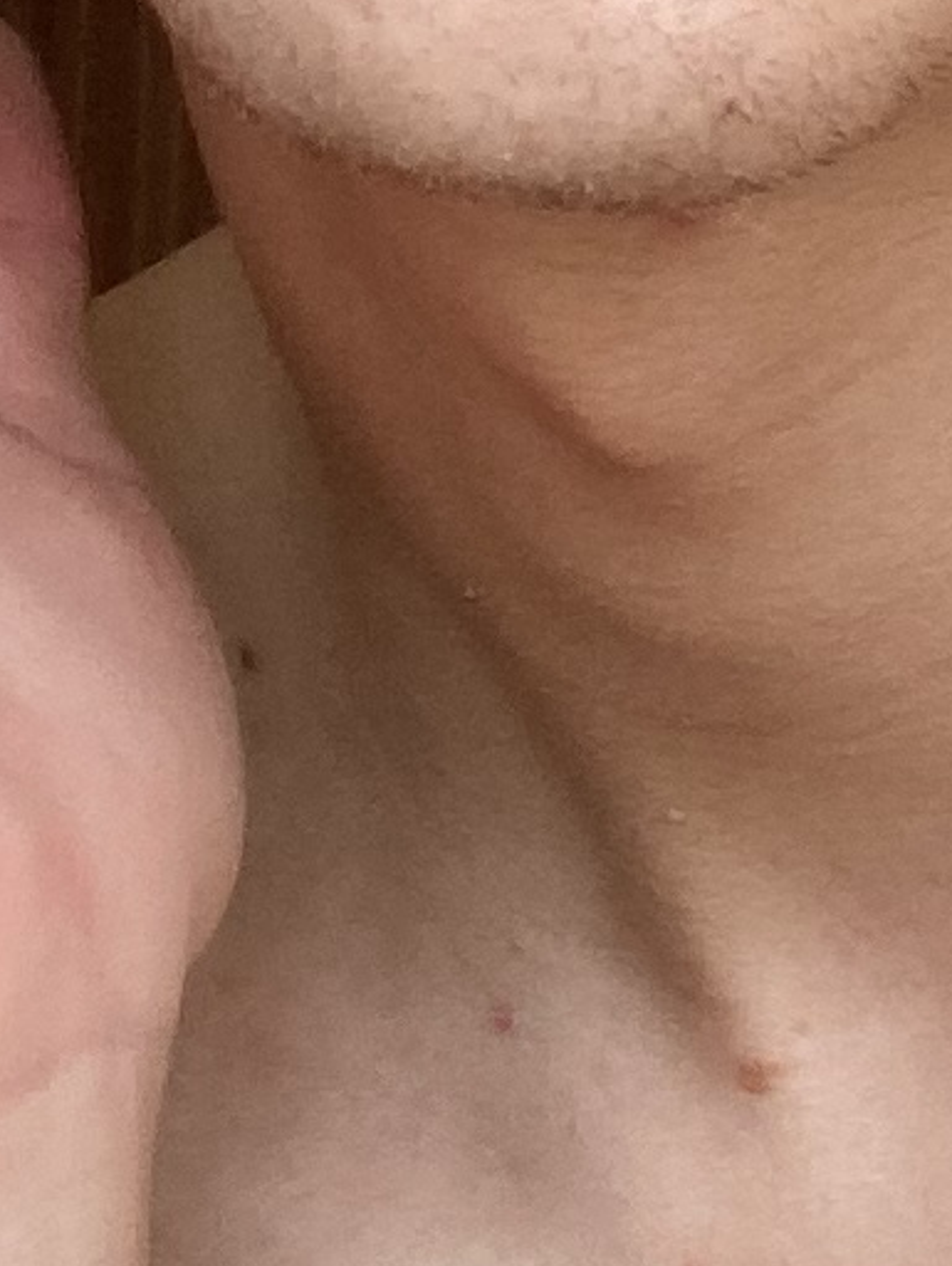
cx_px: 1306
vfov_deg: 10.1
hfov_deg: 7.6
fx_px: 7065
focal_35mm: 193
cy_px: -156
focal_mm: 2.87
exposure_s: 1/121
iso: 50
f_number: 2.2
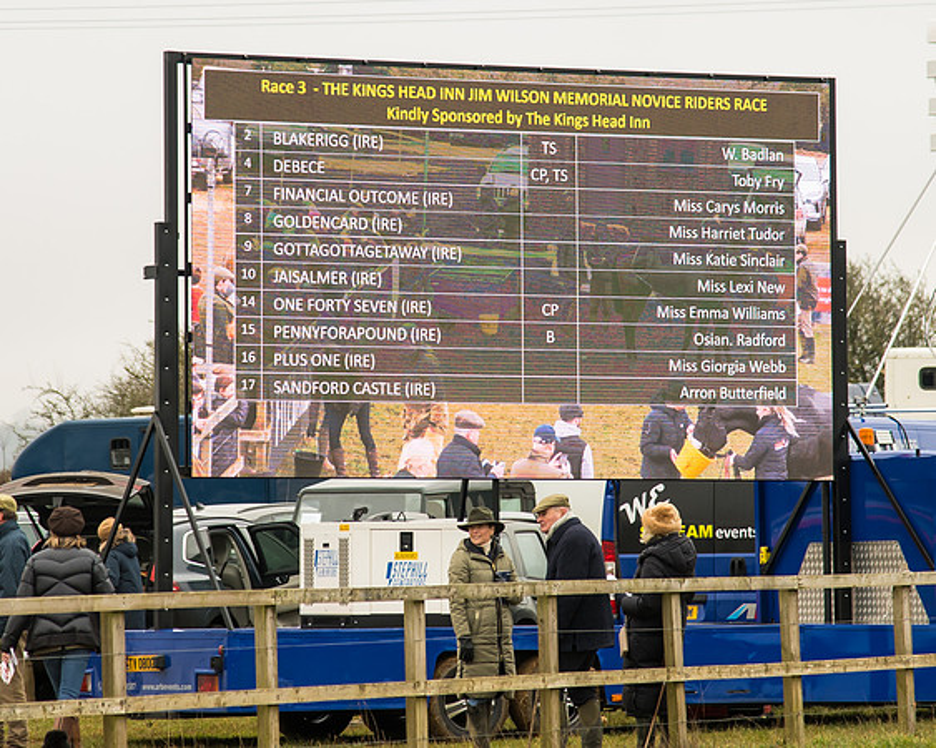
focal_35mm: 248
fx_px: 6857
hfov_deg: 7.8
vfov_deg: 6.2
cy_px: 296
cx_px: 481
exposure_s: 1/500
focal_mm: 120
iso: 400
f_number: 4
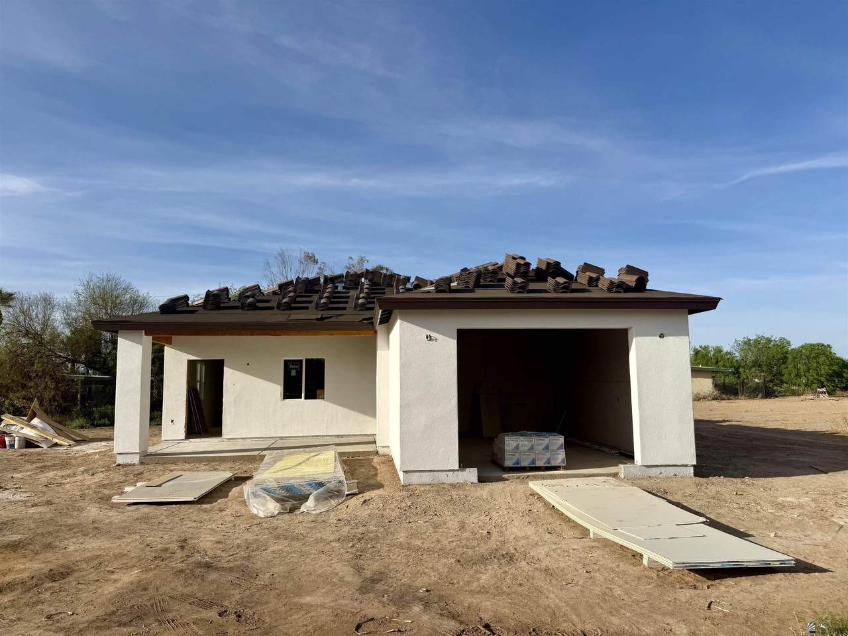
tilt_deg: +5.6
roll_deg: +1.1
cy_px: 318
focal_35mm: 24
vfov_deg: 56.8
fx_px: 588
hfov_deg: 71.6
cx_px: 424
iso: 80
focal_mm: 6.76
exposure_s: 1/6711
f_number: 1.78
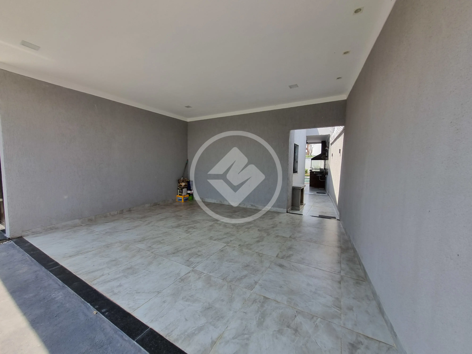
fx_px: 177
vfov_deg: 89.9
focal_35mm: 13
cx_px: 236
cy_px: 177
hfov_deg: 106.2
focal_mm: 1.74
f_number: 2.2
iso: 50
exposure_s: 1/353
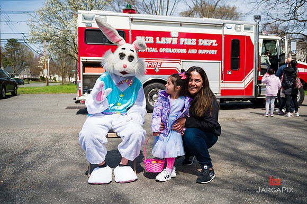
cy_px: 102
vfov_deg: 42.3
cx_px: 154
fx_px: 264
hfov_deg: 60.3
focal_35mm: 31
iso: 200
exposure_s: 1/4000
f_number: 4
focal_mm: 31
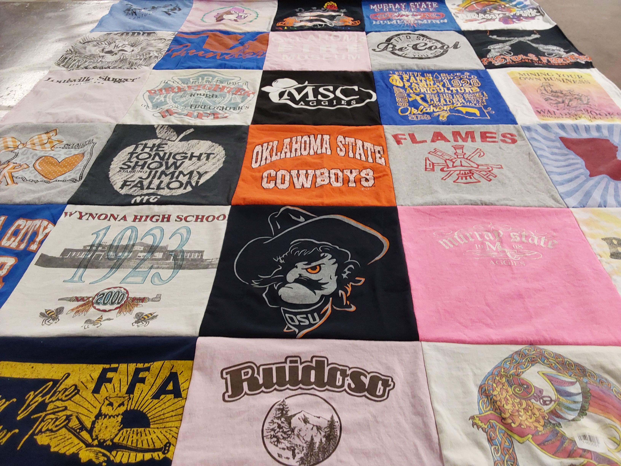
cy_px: 233
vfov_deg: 49.7
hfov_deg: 63.4
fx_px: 502
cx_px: 310
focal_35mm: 28
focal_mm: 2.91
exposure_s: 1/60
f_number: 1.9
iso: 100
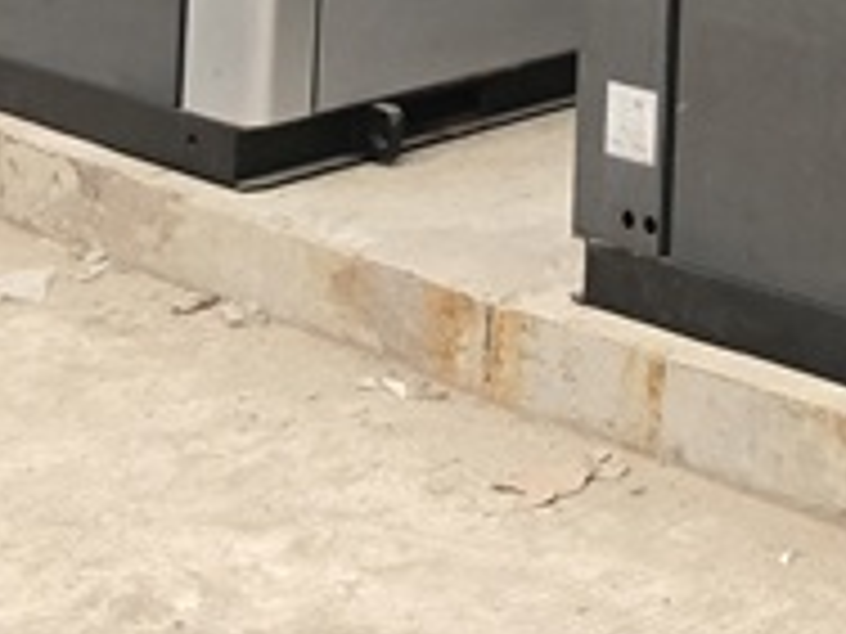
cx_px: 1647
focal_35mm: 98
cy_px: -535
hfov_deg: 16.0
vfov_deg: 13.4
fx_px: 2395
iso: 800
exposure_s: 1/101
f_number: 1.7
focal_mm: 6.3
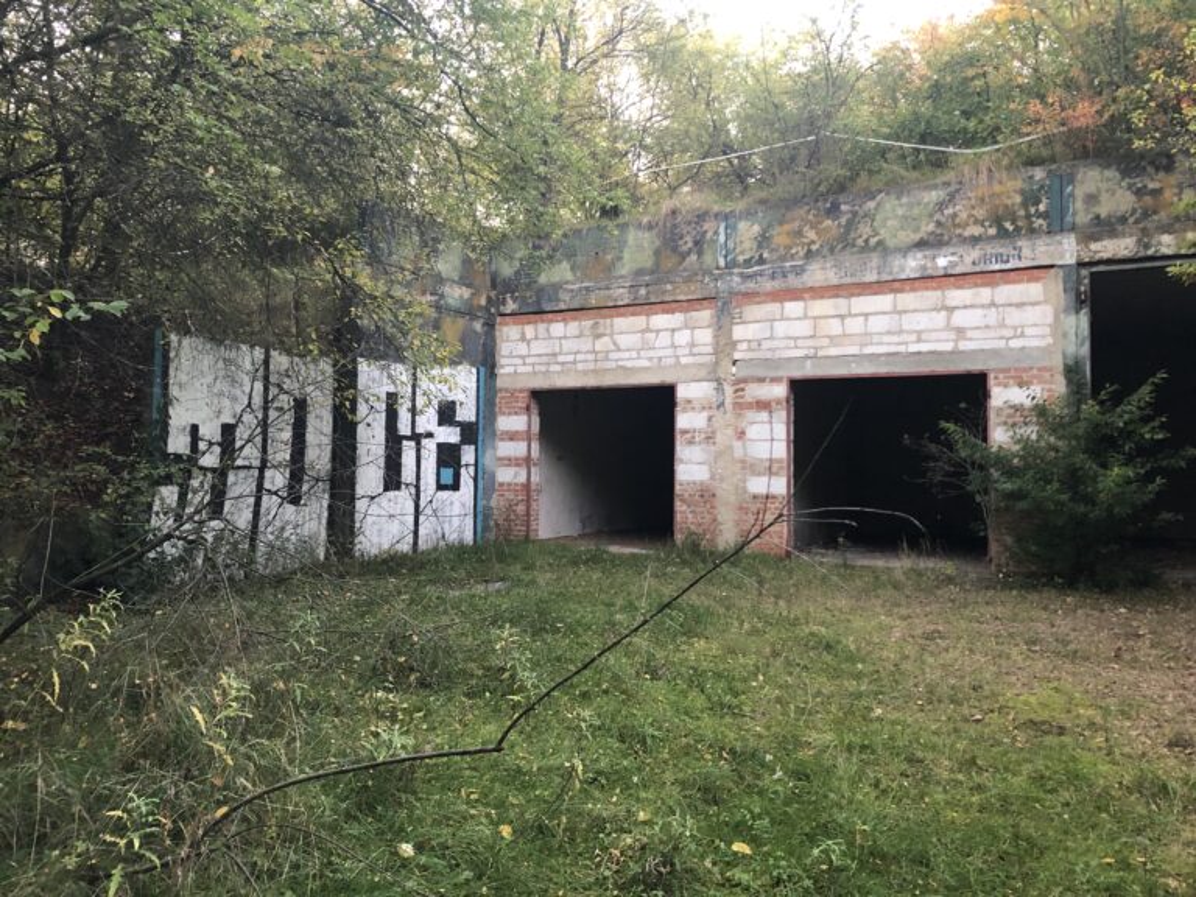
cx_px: 598
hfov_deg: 63.4
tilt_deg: +2.0
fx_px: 967
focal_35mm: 28
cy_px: 448
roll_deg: +0.2
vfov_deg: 49.7
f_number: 1.8
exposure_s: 1/15
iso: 80
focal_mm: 3.99
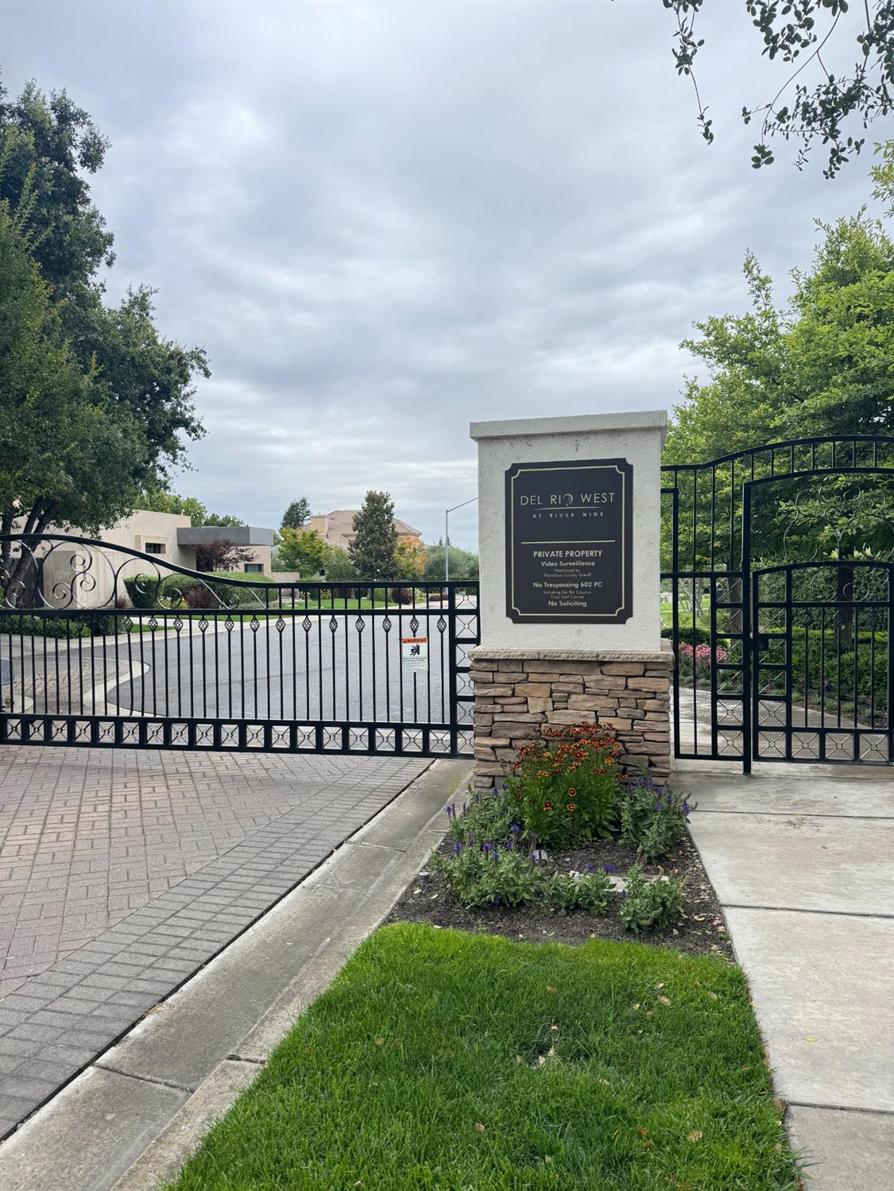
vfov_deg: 71.6
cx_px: 447
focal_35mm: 24
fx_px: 826
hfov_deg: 56.8
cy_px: 596
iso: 80
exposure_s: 1/535
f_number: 1.78
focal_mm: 6.76
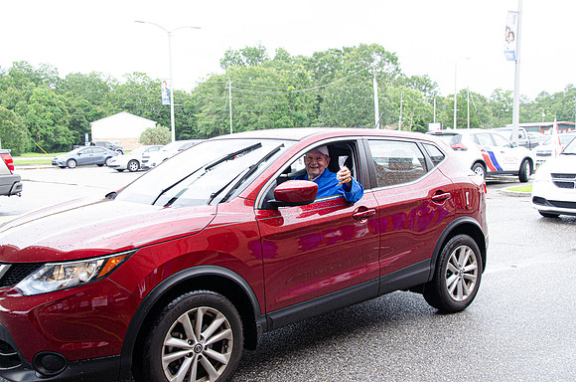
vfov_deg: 34.1
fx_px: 623
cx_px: 288
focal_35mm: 39
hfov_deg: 49.6
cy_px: 191
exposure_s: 1/200
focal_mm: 26
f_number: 7.1
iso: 640
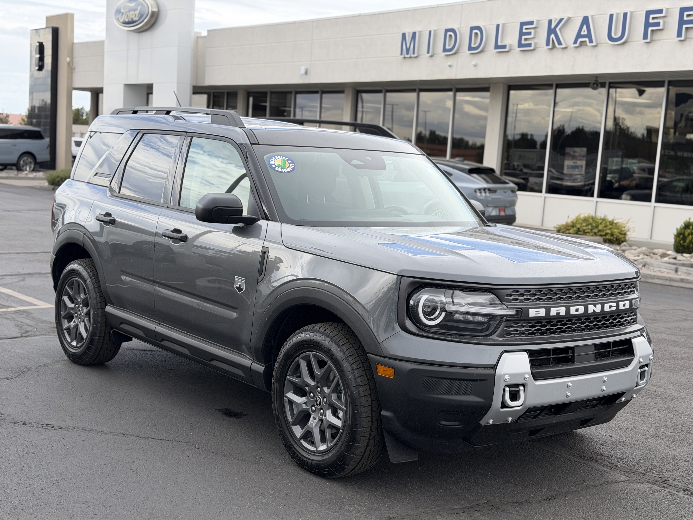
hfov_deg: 39.7
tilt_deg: -7.2
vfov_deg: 30.3
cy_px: 260
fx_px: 961
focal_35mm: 48
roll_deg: -4.4
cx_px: 346
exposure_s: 1/1167
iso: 64
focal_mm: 6.76
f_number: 1.78
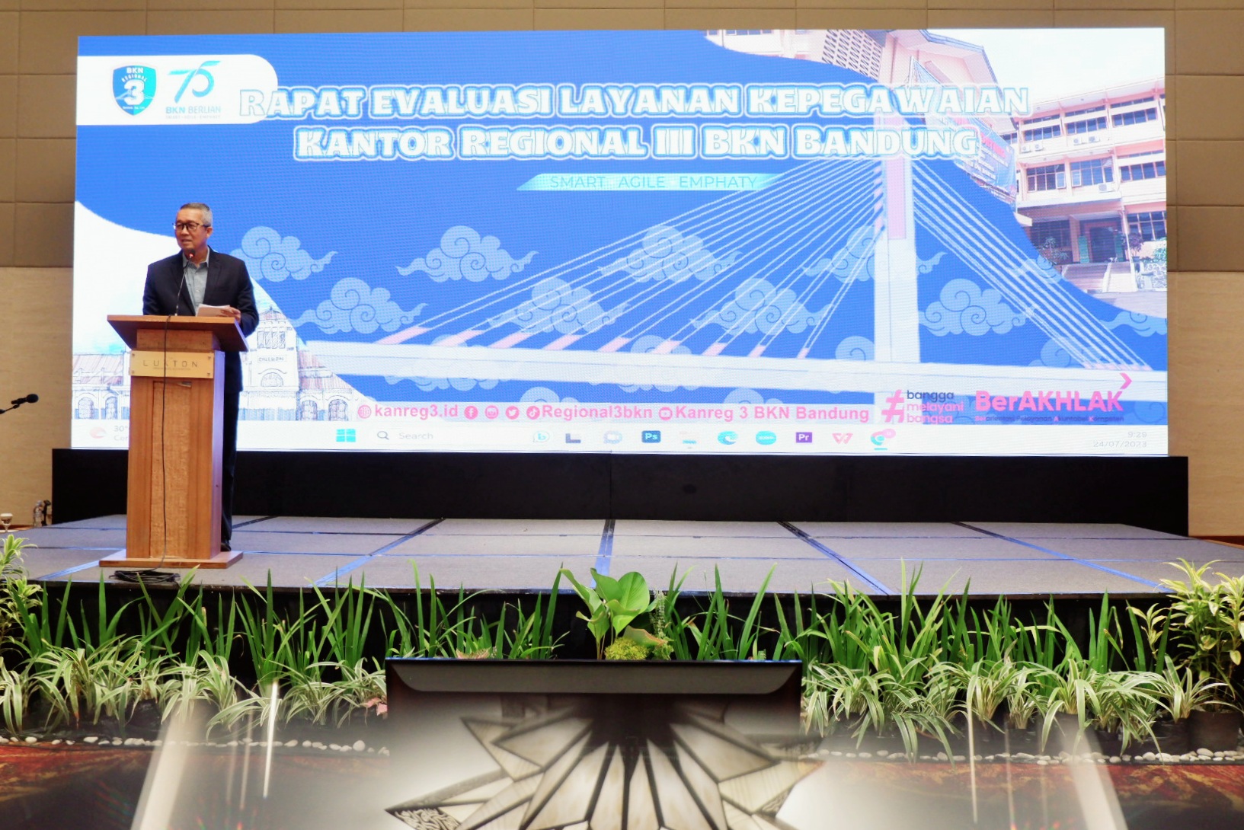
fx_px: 1106
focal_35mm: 32
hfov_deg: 58.7
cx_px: 622
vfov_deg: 41.1
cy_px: 415
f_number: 4.2
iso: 2000
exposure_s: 1/30
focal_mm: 21.5
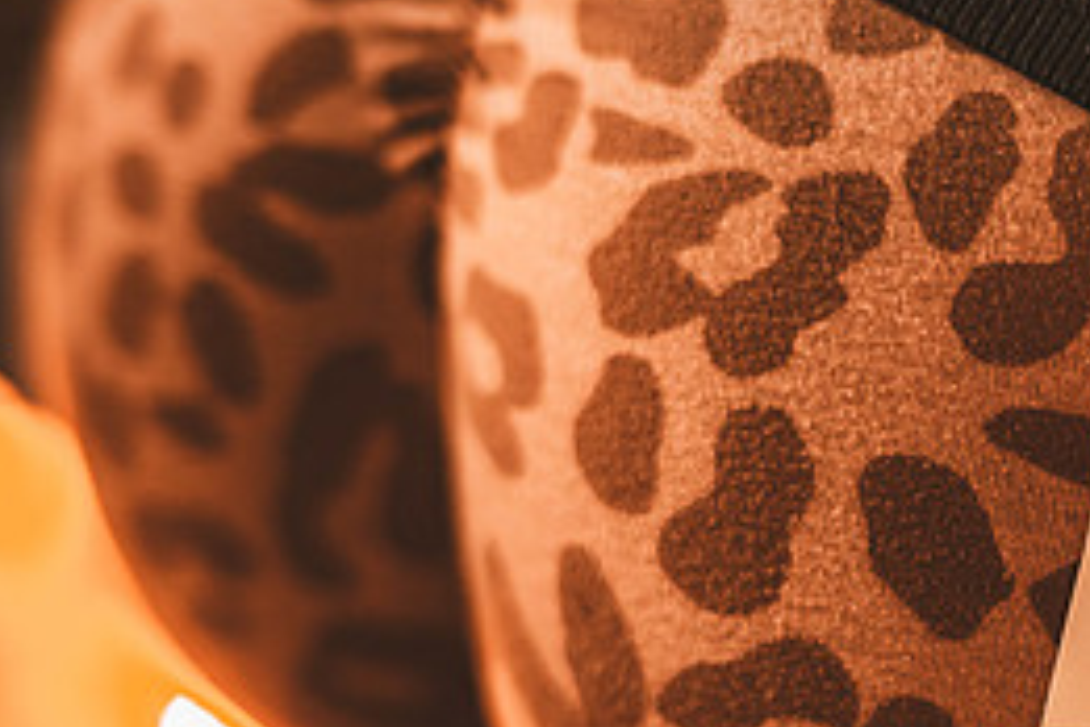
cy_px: 545
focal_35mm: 89
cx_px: 1190
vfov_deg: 15.3
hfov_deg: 21.7
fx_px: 2695
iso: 1000
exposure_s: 1/40
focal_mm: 40
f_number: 2
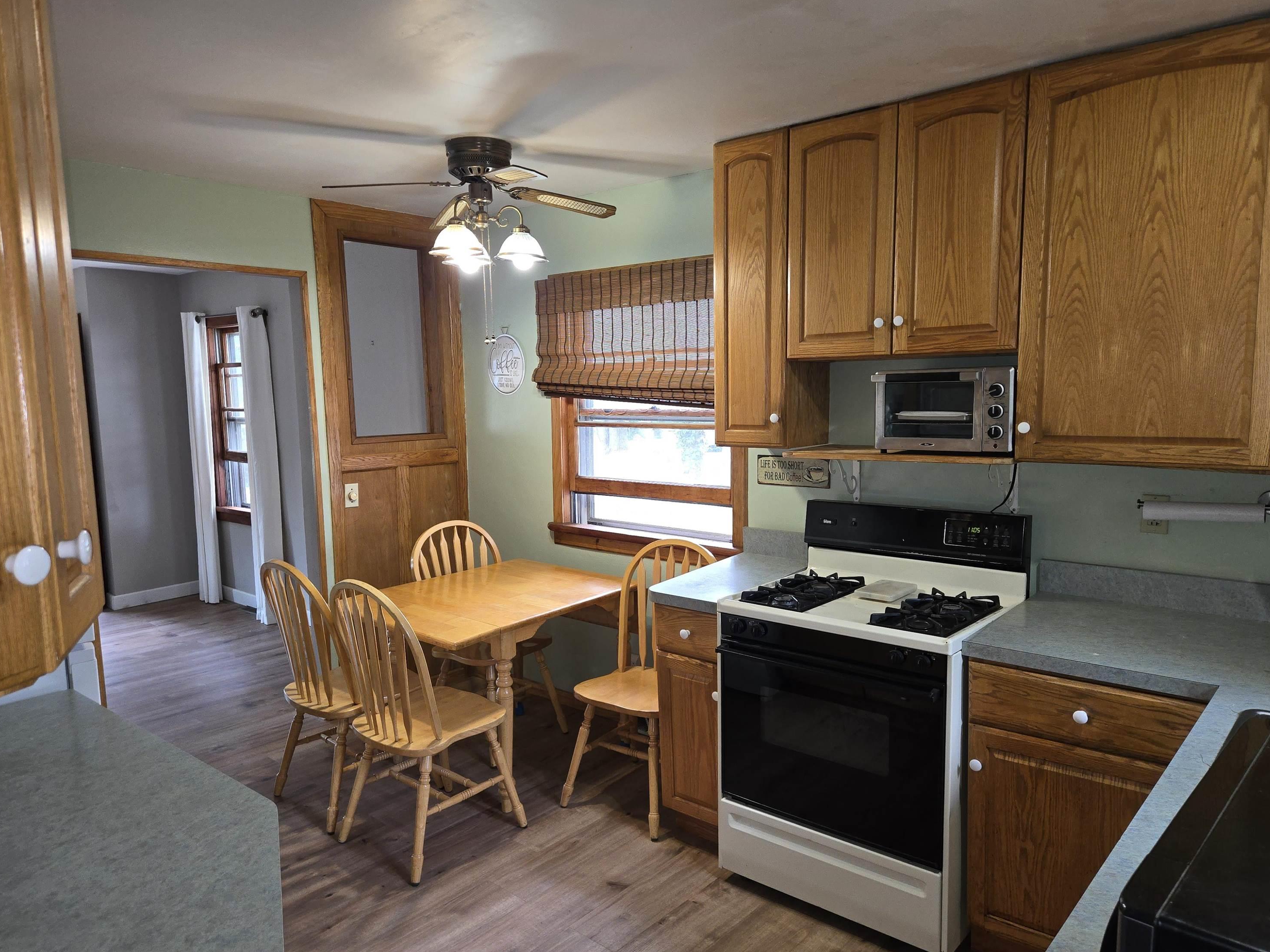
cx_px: 651
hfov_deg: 71.6
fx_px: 881
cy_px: 494
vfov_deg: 56.8
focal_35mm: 24
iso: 100
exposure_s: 1/30
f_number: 1.8
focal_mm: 5.4
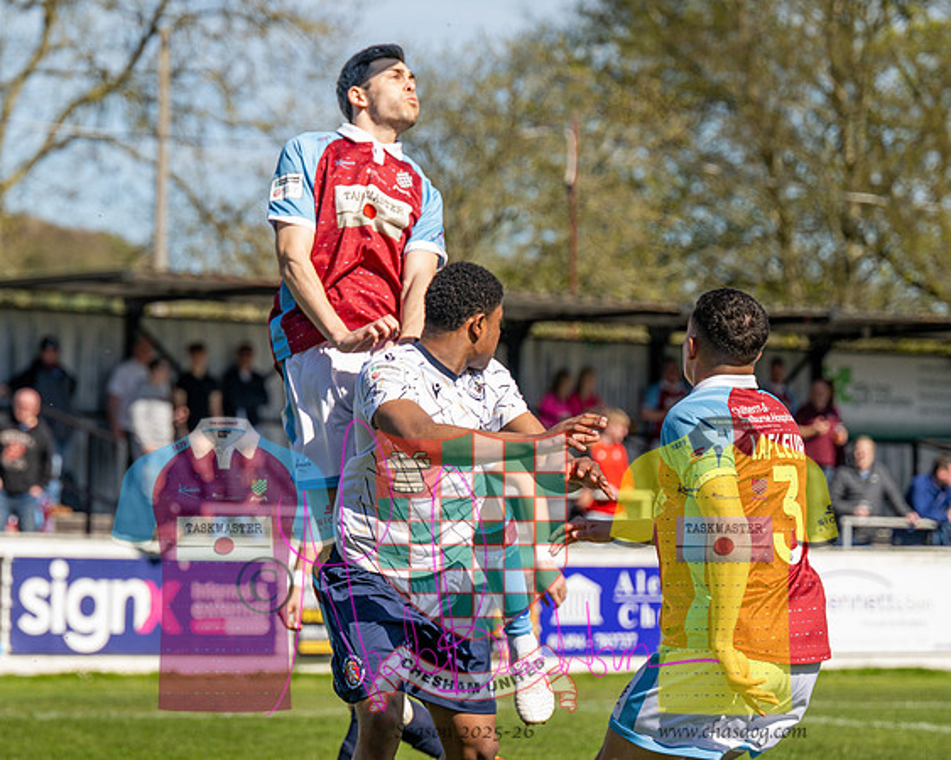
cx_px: 351
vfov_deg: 9.7
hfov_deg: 12.1
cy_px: 367
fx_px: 4468
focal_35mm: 159
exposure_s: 1/2500
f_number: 4
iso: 400
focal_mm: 125
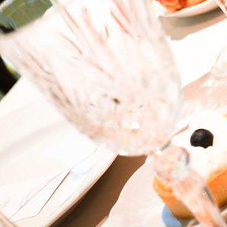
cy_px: -107
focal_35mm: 196
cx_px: 271
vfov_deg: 8.7
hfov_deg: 8.8
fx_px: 1454
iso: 8000
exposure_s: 1/100
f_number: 5.6
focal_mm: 64
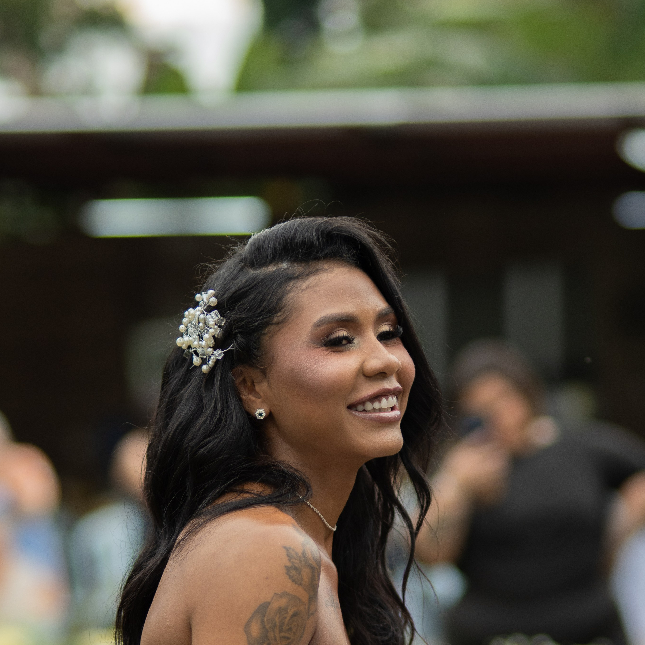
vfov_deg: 10.6
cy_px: 464
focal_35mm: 164
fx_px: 3457
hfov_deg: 10.7
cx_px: 320
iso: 320
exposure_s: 1/1250
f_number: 2.2
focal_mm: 85
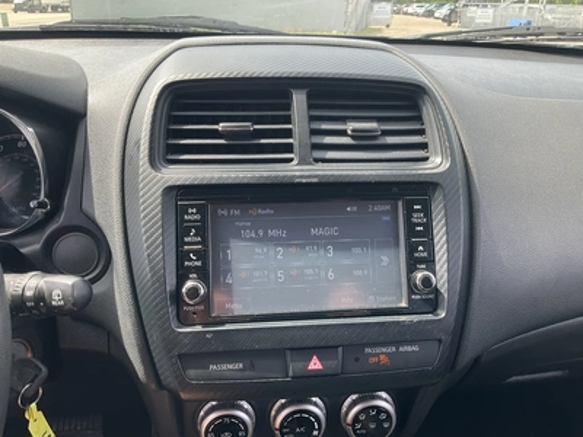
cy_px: 218
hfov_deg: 61.7
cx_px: 292
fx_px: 488
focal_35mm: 29
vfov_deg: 48.2
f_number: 1.8
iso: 16
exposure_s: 1/123
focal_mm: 3
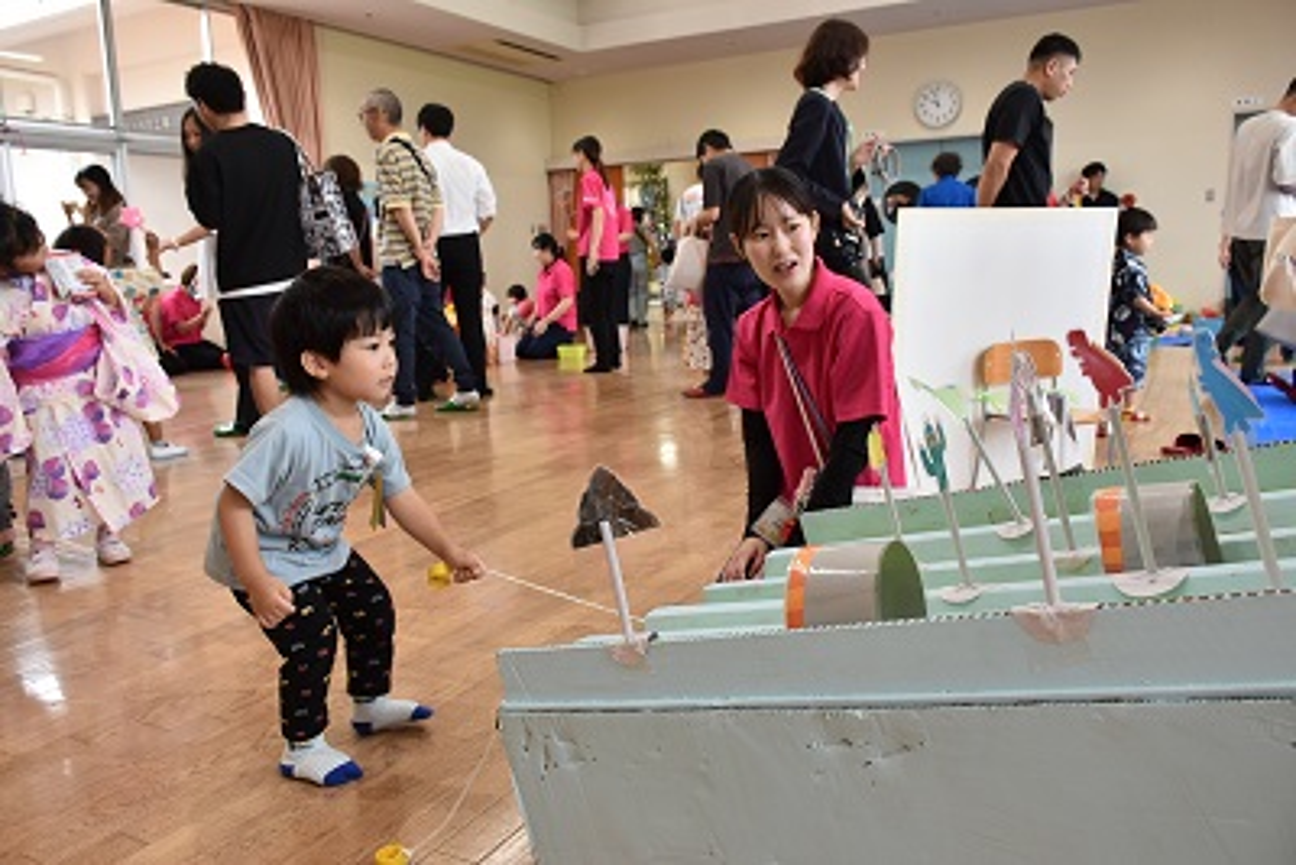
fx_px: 972
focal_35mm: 27
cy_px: 432
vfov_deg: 48.0
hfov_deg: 67.4
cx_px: 648
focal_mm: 18
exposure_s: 1/125
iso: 400
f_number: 5.6
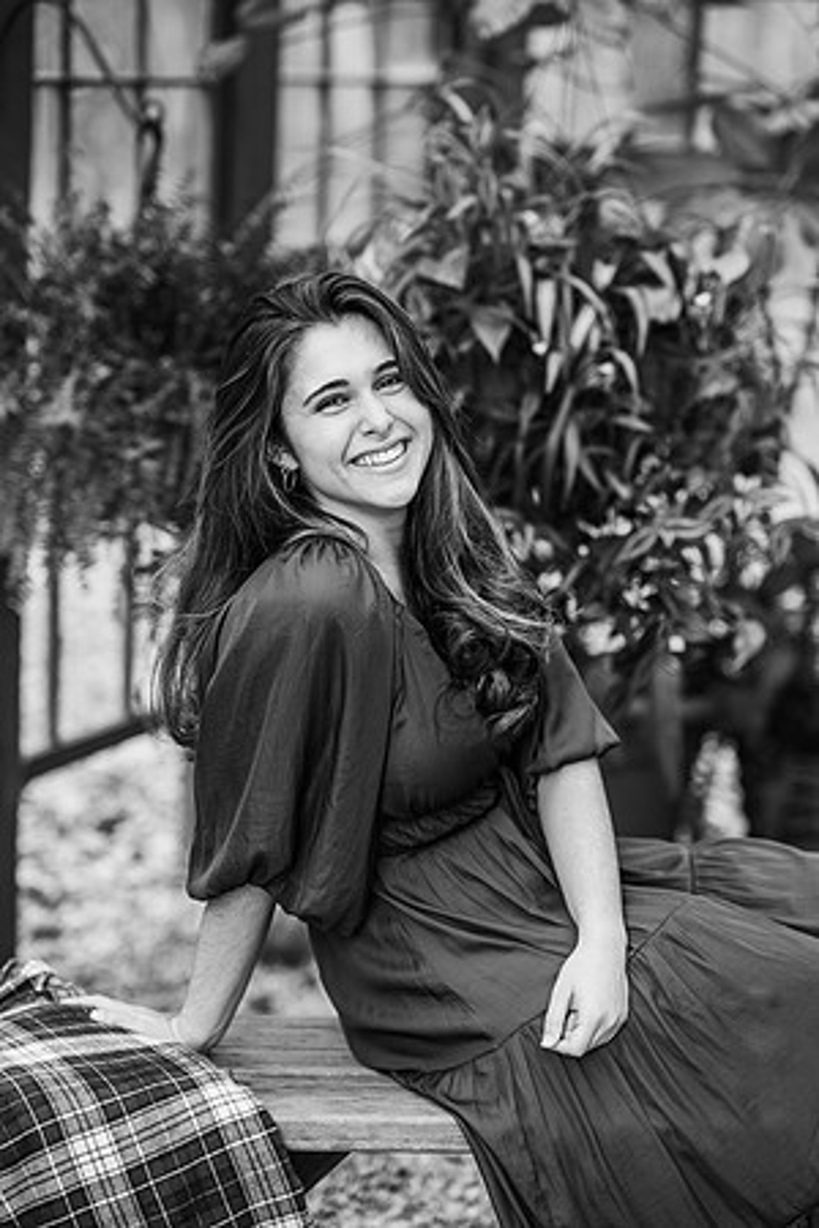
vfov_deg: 23.9
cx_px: 410
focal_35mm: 85
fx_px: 2900
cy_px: 614
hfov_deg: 16.1
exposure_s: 1/200
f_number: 2.2
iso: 320
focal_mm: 85
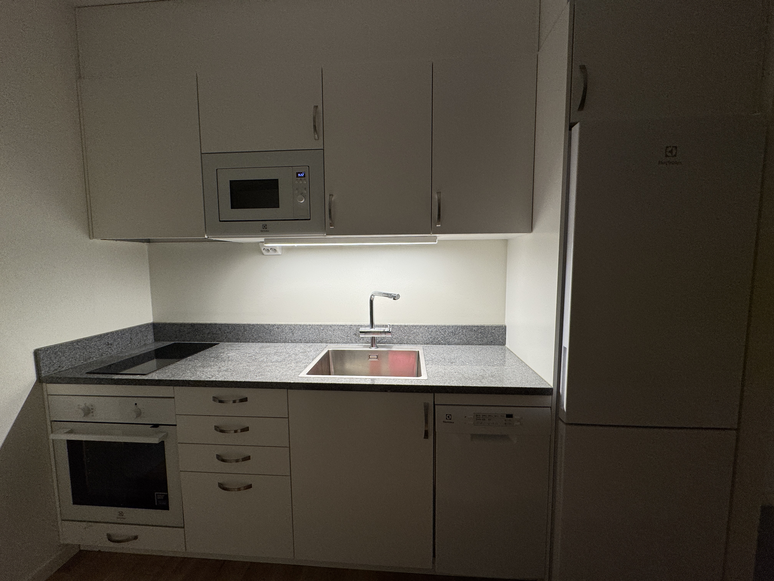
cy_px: 290
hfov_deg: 102.1
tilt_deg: -4.6
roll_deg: +0.4
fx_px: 313
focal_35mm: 14
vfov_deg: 85.7
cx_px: 387
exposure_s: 1/100
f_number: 2.2
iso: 125
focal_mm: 2.22
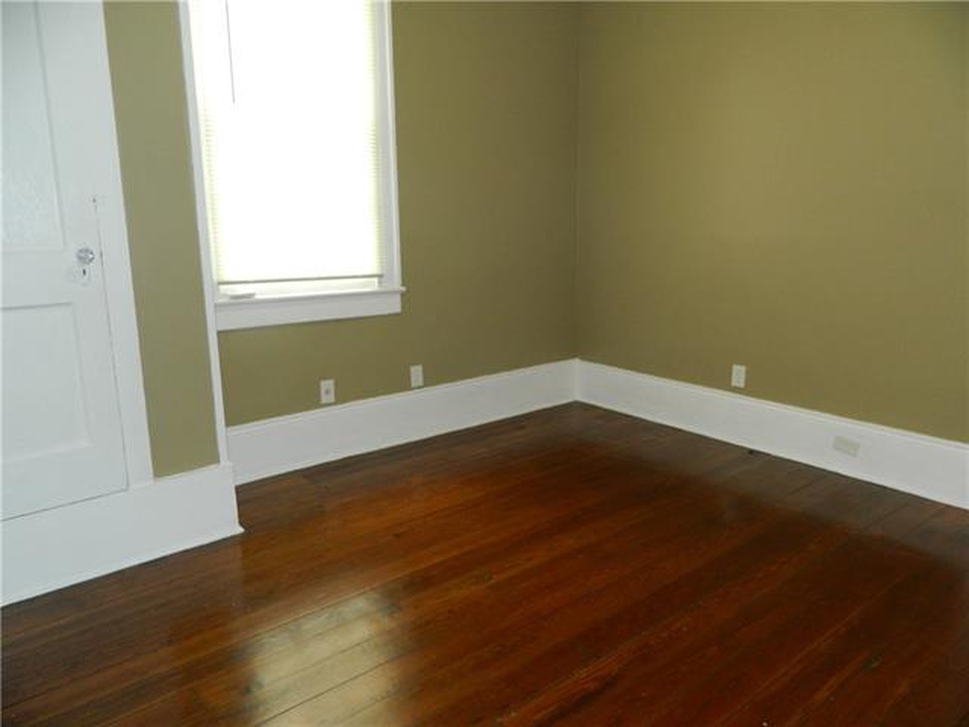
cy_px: 364
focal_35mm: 25
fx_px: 700
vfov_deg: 54.9
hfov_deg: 69.4
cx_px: 484
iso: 200
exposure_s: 1/30
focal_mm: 4.5
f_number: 3.1
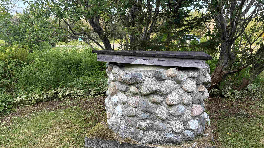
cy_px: 77
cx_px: 129
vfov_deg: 40.2
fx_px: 203
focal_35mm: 29
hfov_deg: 66.1
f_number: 1.6
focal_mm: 5.96
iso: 80
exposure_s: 1/215
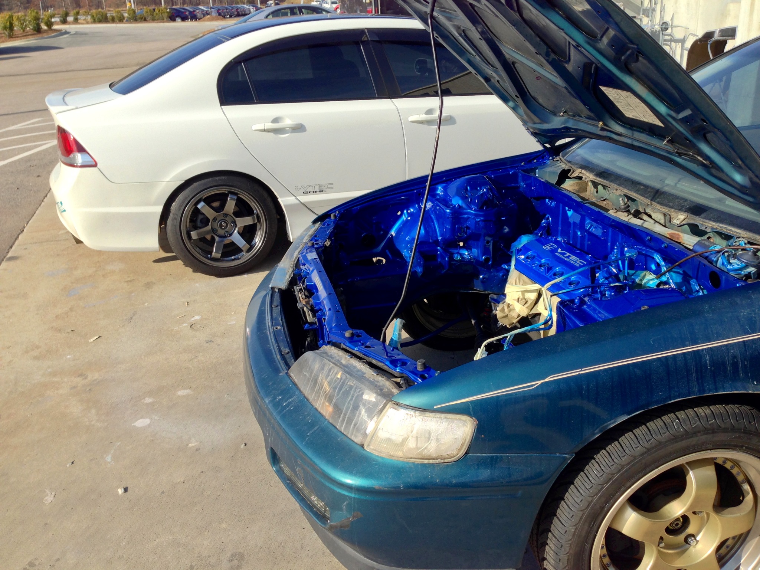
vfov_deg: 42.9
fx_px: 725
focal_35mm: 33
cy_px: 285
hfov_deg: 55.4
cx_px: 380
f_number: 2.4
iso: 50
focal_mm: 4.13
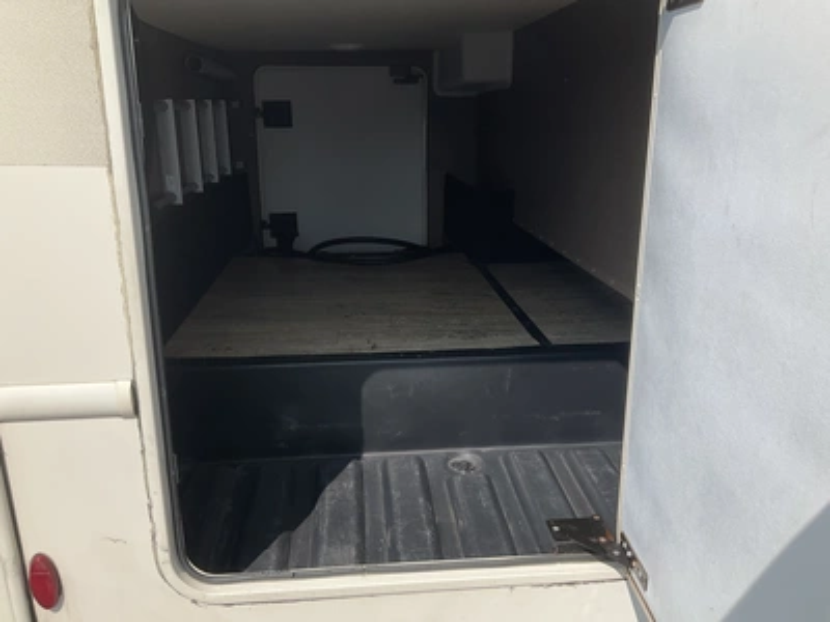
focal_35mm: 29
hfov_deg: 61.7
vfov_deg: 48.2
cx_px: 415
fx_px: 695
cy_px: 311
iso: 25
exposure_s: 1/2320
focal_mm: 3
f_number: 1.8
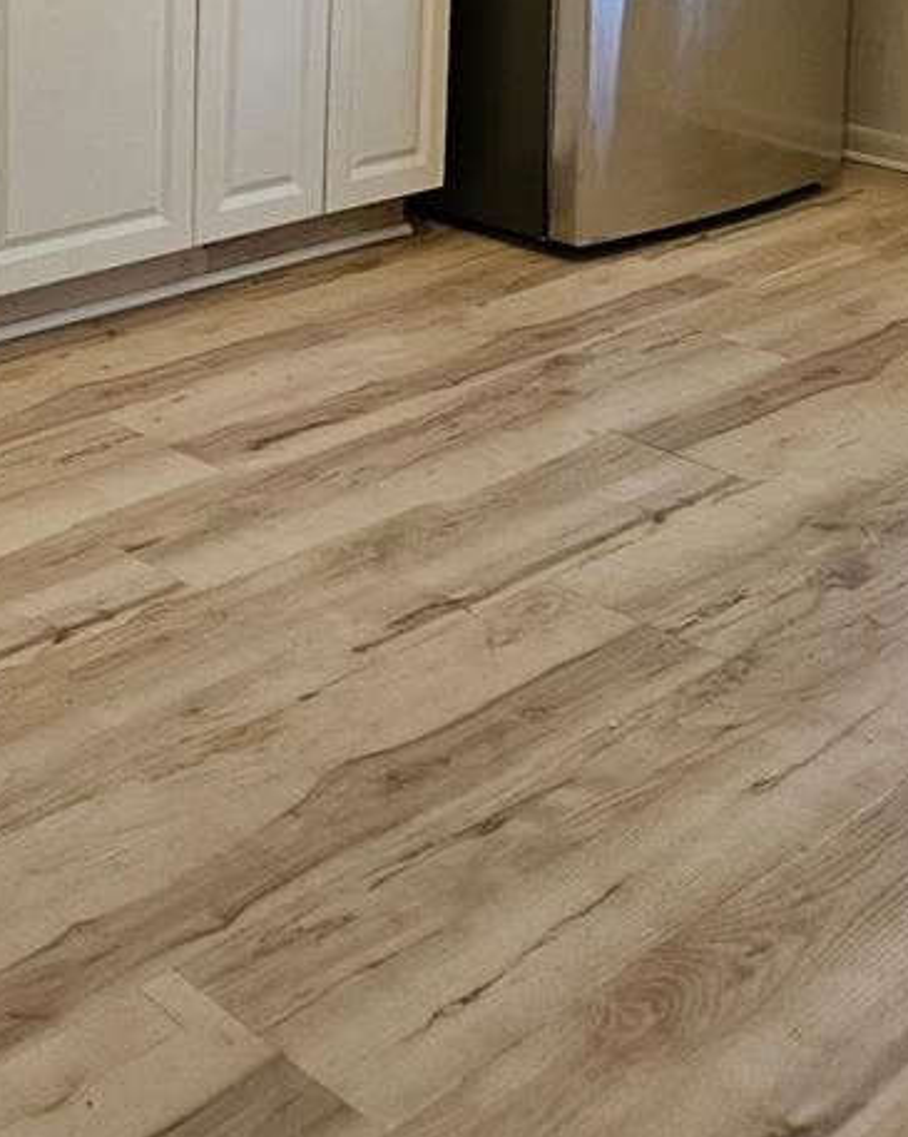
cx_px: 109
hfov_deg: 25.1
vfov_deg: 29.0
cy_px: -109
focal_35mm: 59
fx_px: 1984
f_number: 1.8
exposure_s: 1/120
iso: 200
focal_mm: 5.4
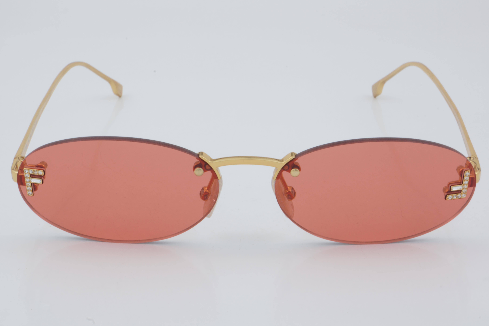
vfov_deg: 16.6
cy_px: 163
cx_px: 244
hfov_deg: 24.6
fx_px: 1121
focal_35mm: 82
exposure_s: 1/3
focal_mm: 55
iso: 100
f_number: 32
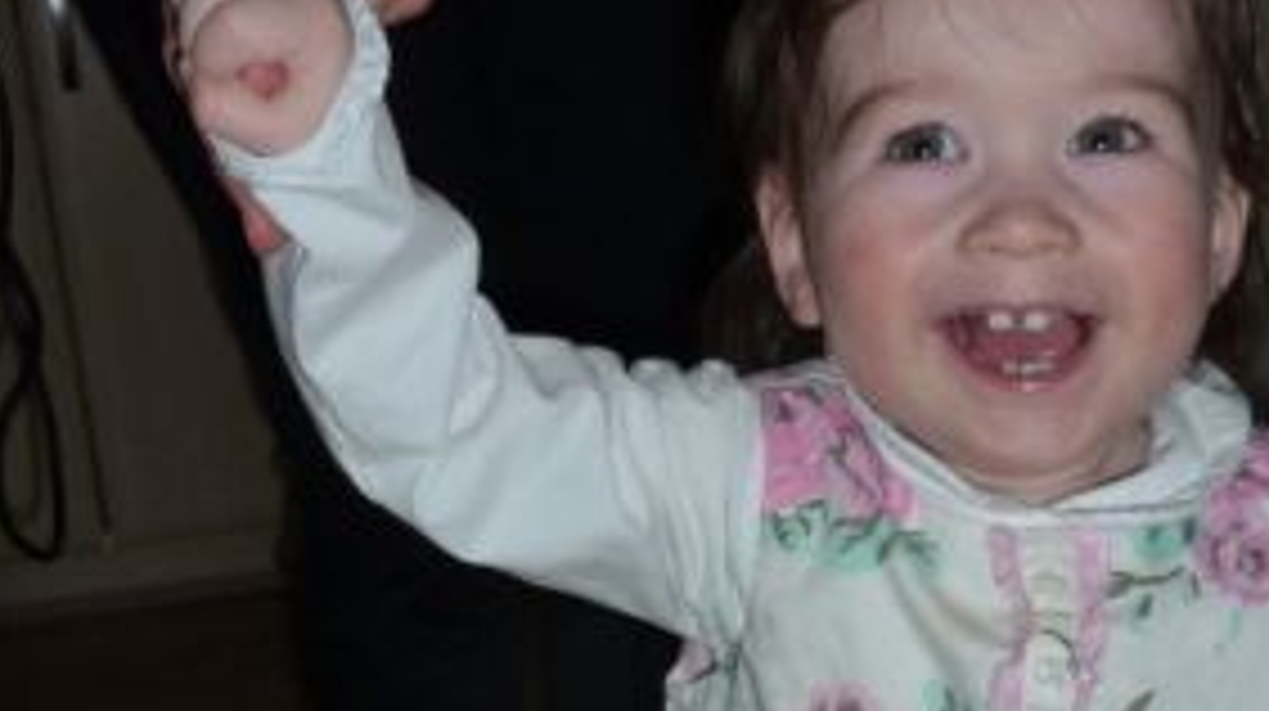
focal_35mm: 58
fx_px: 1950
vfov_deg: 19.3
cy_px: 878
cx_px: 742
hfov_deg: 36.0
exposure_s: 1/125
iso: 125
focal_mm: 4.1
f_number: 3.3
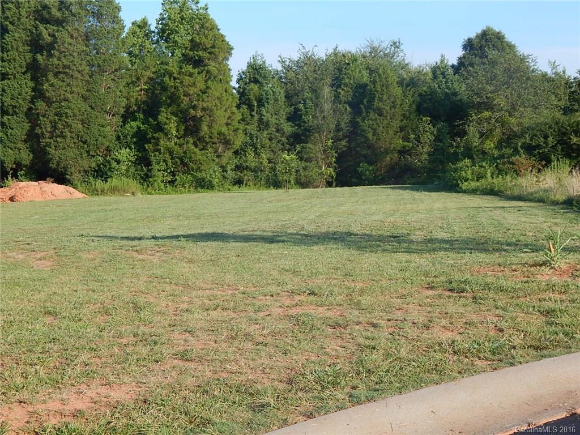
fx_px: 1022
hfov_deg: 31.7
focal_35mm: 61
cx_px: 290
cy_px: 218
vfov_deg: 24.0
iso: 125
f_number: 4
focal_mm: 10.9
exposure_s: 1/500
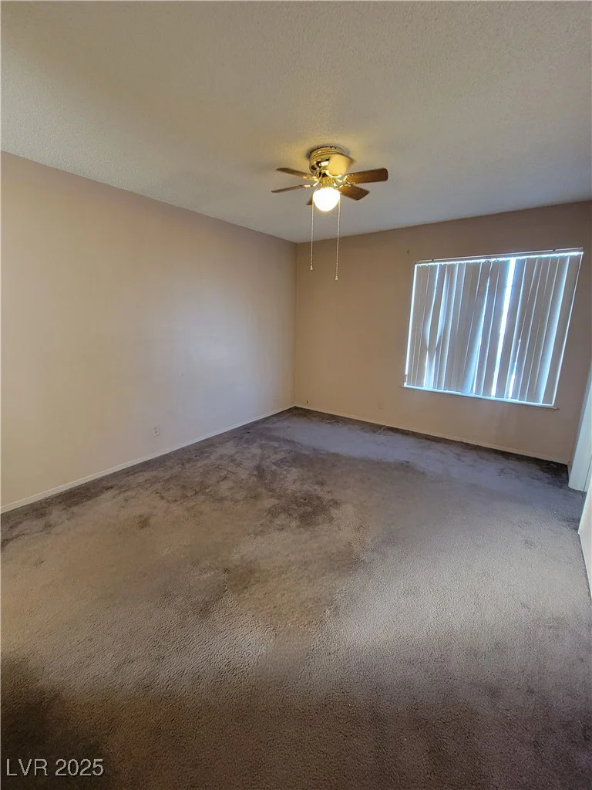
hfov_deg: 89.9
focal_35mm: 13
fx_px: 296
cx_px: 296
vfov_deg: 106.2
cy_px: 395
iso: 400
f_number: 2.2
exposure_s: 1/30
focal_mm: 2.2
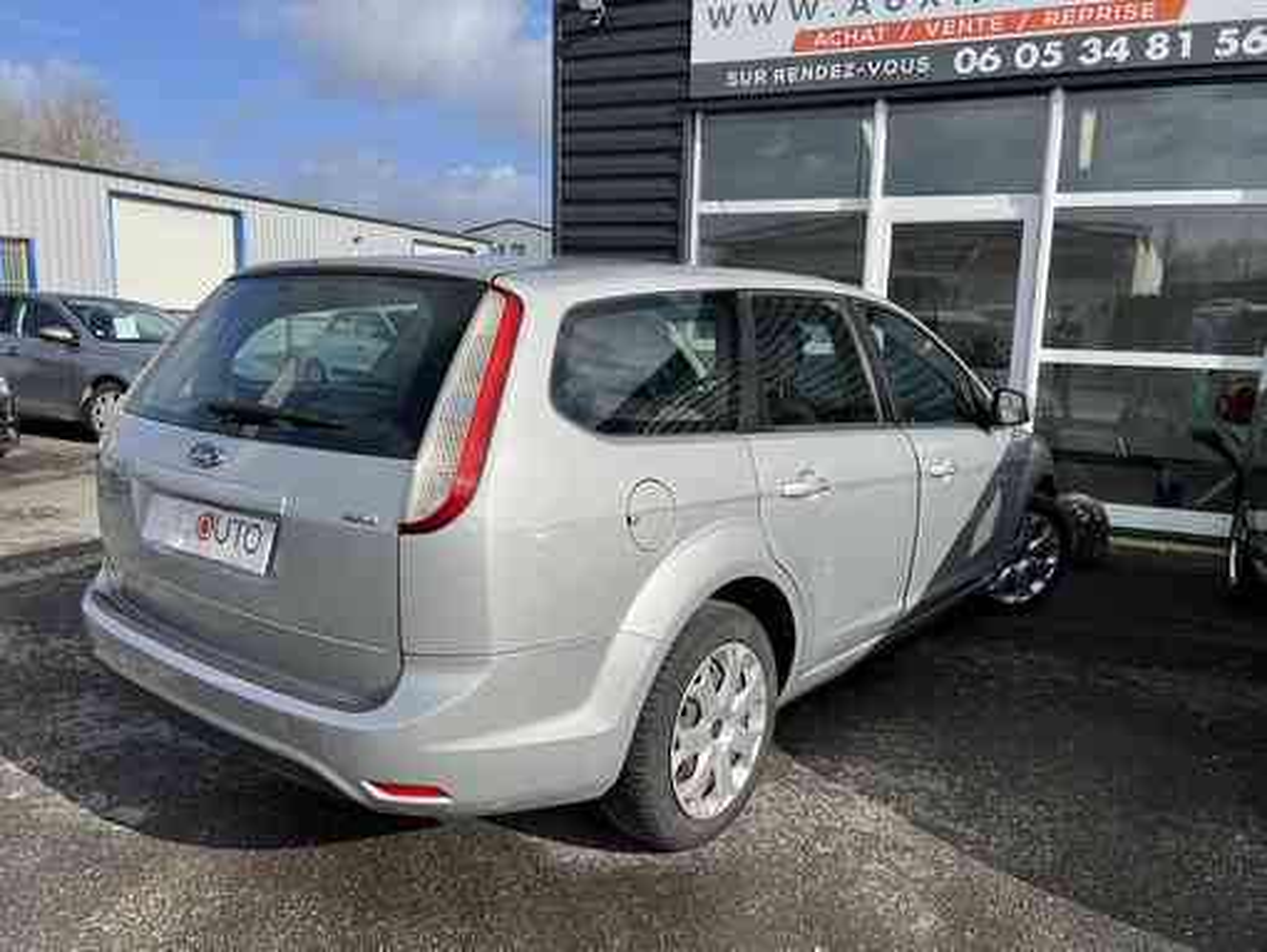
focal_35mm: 26
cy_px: 476
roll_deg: -1.5
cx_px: 634
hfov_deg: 67.3
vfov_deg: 53.1
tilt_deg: -10.1
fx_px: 952
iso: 50
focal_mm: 5.7
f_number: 1.5
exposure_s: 1/5882
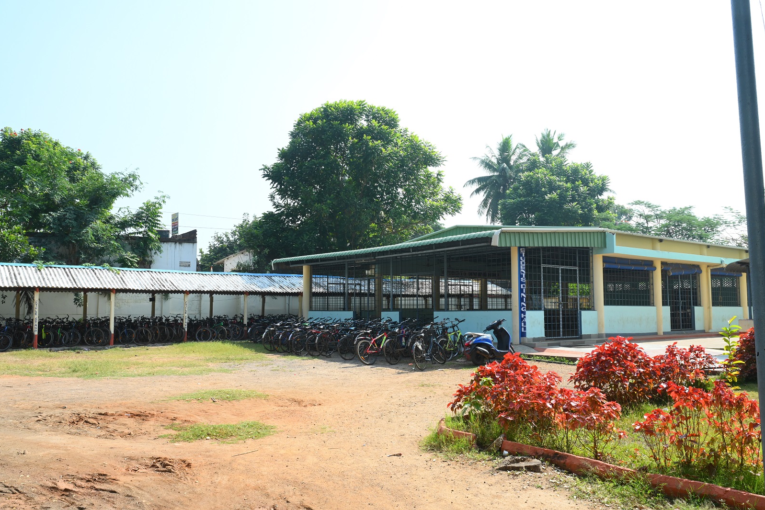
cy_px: 262
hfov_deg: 61.9
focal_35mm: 30
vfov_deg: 43.6
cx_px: 390
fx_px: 638
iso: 400
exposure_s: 1/160
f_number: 14
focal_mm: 29
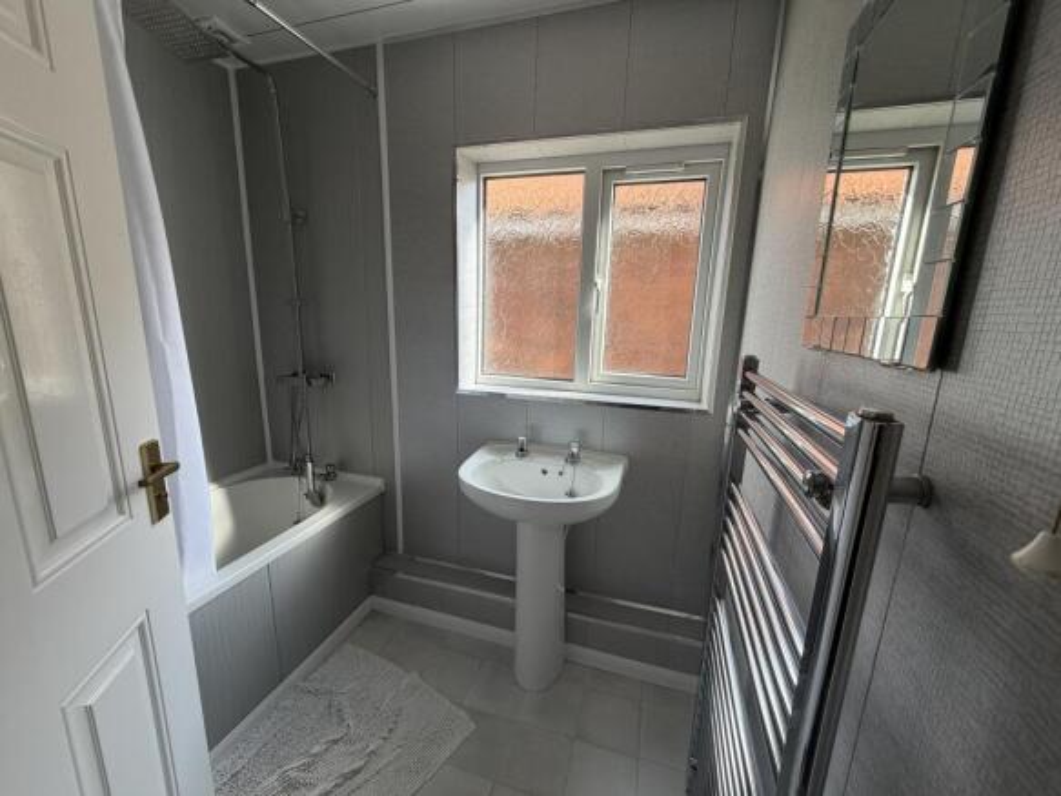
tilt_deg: -11.9
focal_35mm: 14
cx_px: 530
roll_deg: -1.3
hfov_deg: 102.1
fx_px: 429
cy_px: 398
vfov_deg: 85.7
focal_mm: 2.22
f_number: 2.2
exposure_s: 1/121
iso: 80
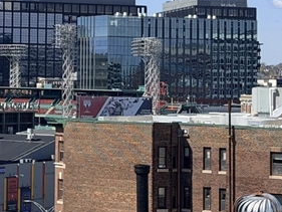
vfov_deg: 8.4
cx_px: -48
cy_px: -15
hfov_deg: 11.1
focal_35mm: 175
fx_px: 1426
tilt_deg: +4.4
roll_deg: -0.8
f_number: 1.78
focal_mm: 6.76
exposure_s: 1/6536
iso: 64
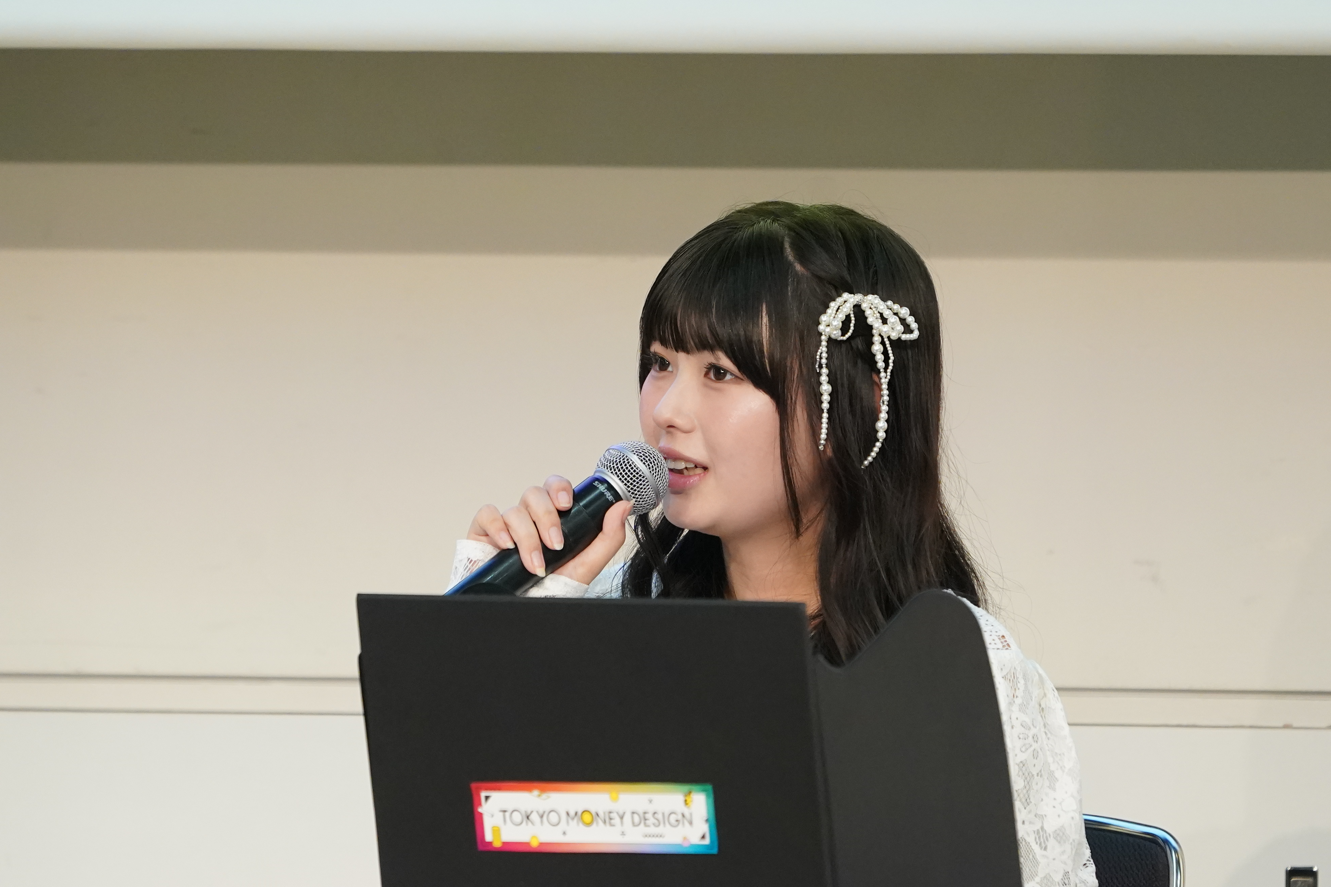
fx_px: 18448
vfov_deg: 2.8
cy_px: 444
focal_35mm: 499
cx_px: 666
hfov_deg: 4.1
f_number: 6.3
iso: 5000
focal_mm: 333
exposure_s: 1/250
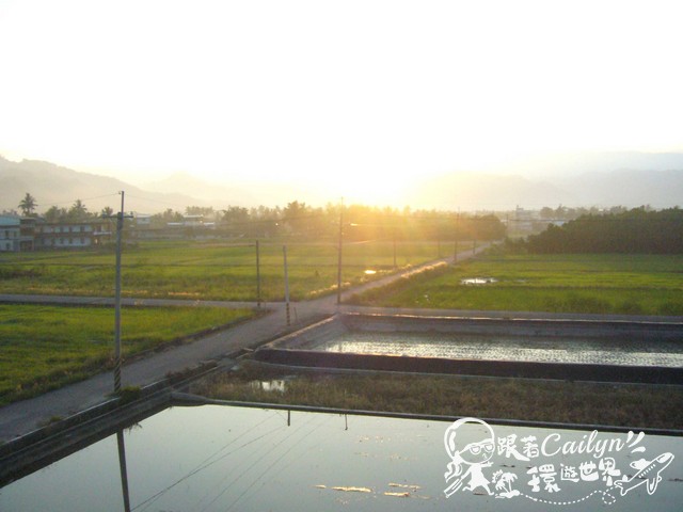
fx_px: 691
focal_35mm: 35
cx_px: 342
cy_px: 256
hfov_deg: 52.6
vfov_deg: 40.7
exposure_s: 1/400
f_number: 5.6
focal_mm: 5.8
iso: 400
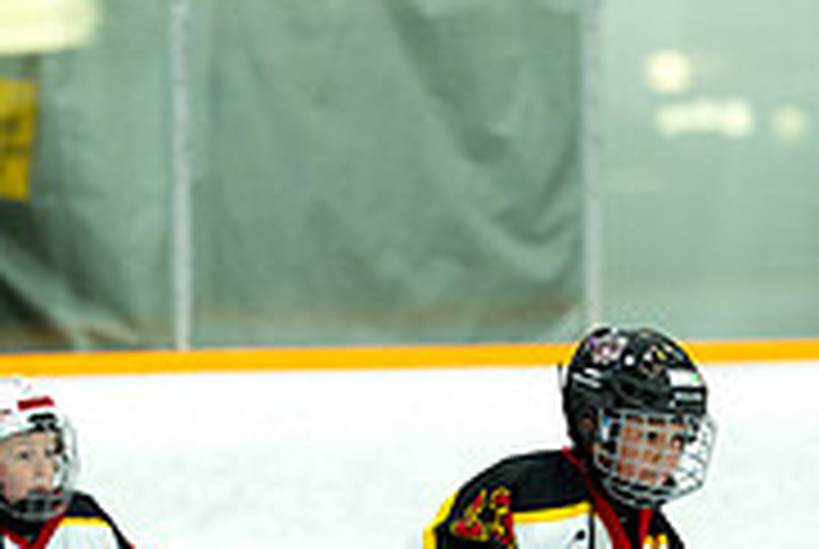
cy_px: 812
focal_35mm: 477
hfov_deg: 4.3
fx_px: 10869
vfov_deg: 2.9
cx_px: 500
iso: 1600
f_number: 2
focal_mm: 150
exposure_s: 1/1000
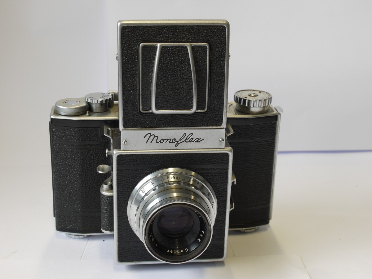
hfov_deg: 32.2
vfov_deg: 24.4
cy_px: 140
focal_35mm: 60
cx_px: 186
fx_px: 645
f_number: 8
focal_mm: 30
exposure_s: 1/40
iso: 400
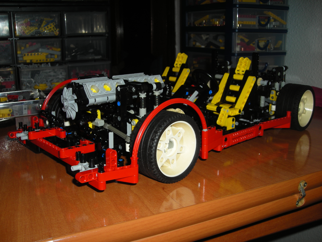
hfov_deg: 49.0
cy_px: 121
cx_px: 161
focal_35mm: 38
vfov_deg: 37.7
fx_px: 353
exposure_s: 1/60
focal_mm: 6.3
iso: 50
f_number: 3.2
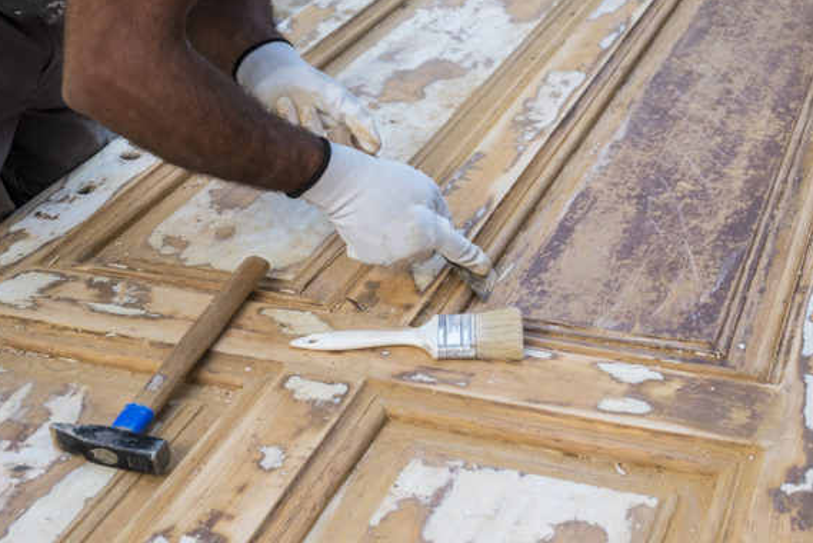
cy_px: 269
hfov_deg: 33.9
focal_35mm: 59
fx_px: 1333
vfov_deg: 23.0
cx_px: 409
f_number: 6.4
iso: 500
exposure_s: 1/250
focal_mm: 37.1
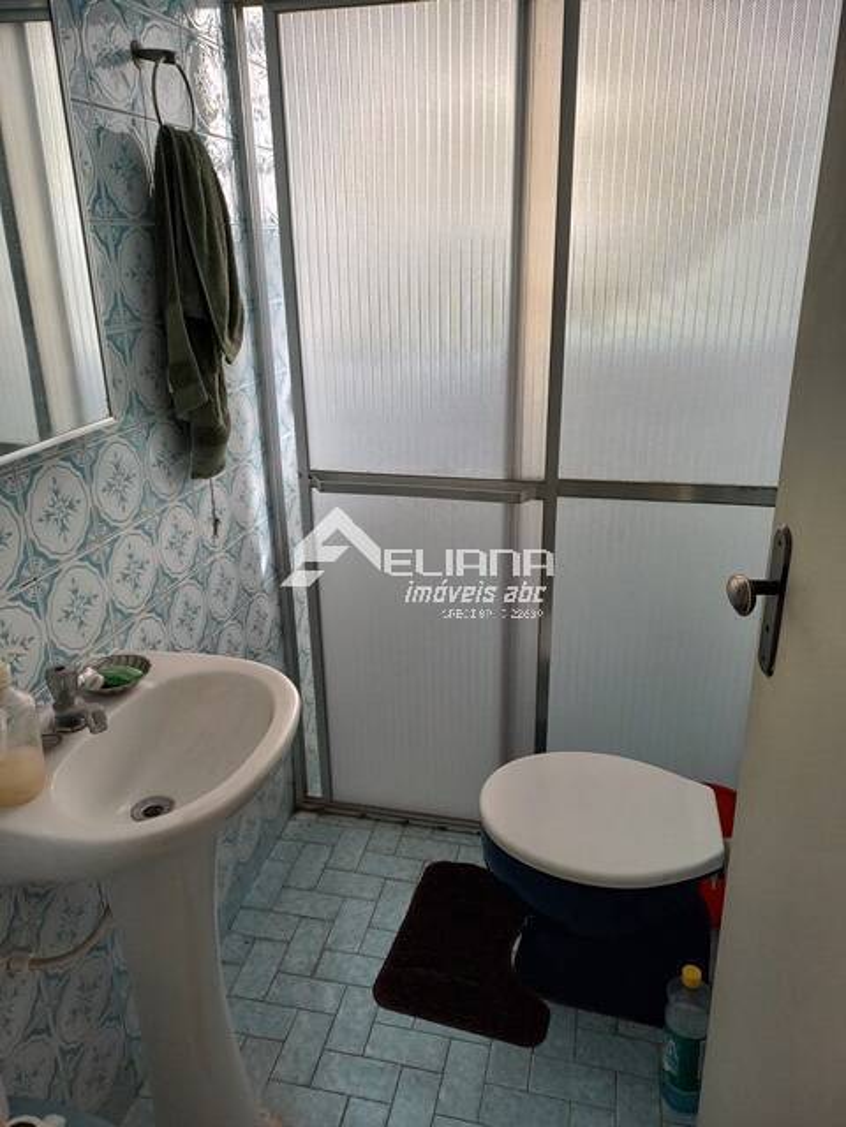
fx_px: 815
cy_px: 564
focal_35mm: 25
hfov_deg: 54.9
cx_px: 423
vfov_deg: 69.4
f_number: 1.8
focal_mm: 4.65
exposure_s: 1/30
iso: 250
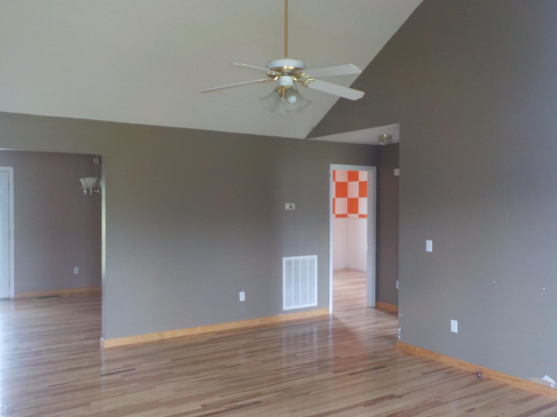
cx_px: 278
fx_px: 483
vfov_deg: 46.8
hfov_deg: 60.0
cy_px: 208
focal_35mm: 30
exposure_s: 1/30
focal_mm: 4.1
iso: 200
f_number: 3.3
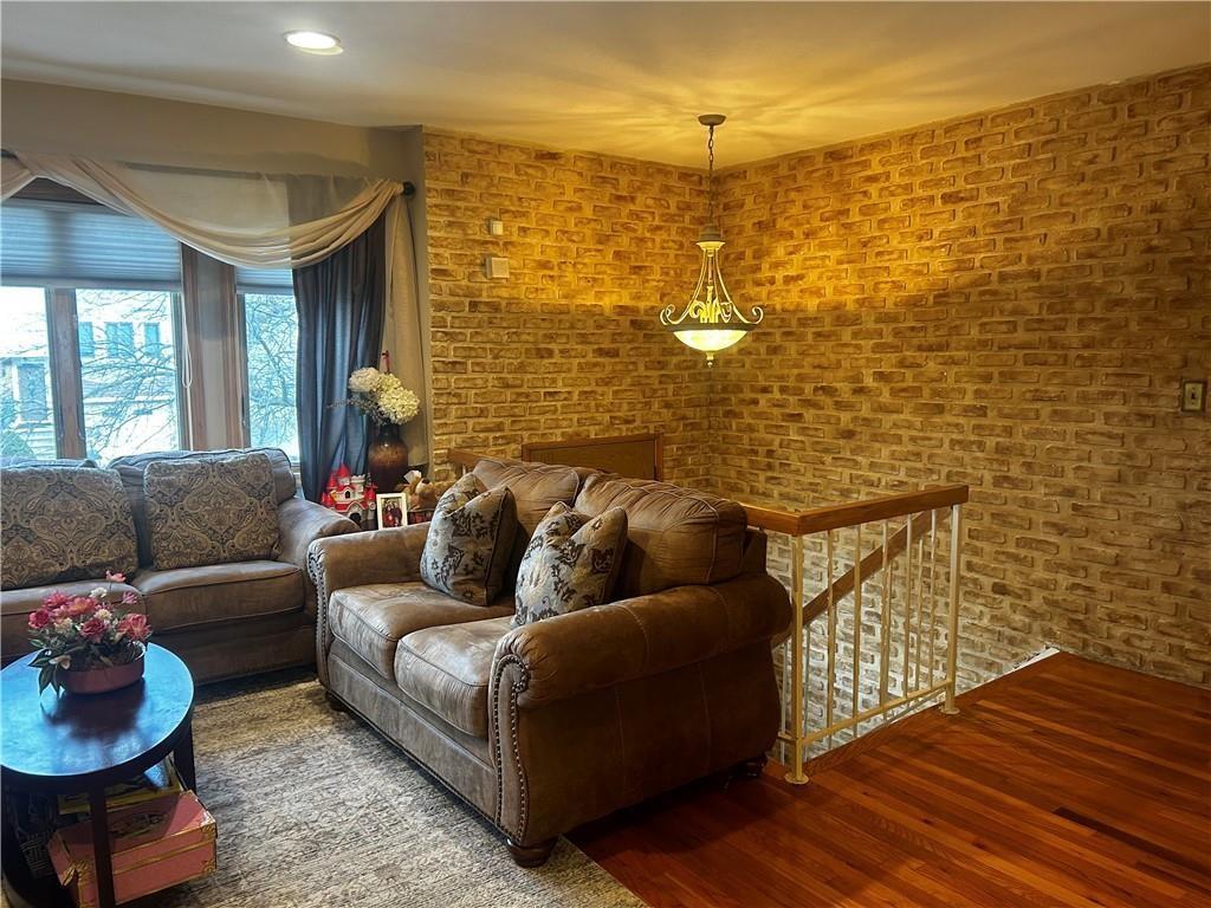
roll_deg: -0.2
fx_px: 910
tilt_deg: -5.5
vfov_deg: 53.1
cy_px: 454
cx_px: 606
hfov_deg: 67.3
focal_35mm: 26
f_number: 1.5
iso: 200
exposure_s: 1/60
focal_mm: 5.7
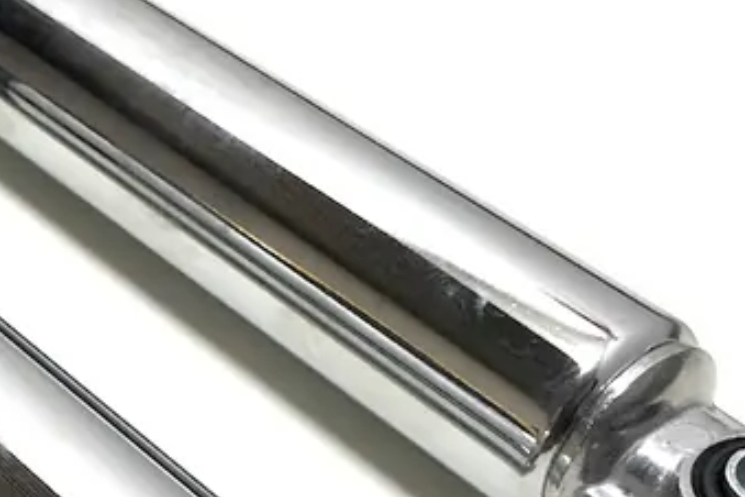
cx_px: 116
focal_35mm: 86
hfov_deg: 23.2
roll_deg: +2.0
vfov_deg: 15.7
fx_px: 1780
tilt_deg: -43.3
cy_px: 420
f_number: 1.8
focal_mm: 3.99
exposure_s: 1/33
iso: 40
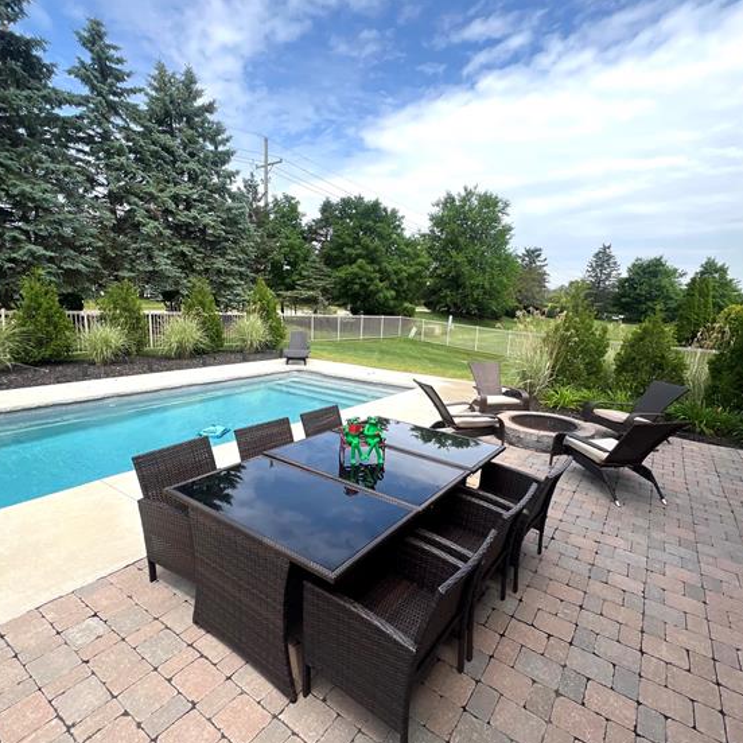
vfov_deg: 87.4
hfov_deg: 87.4
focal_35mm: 16
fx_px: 389
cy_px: 385
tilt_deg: -9.4
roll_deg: -2.5
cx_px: 376
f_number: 1.8
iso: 32
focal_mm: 1.57
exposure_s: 1/1096
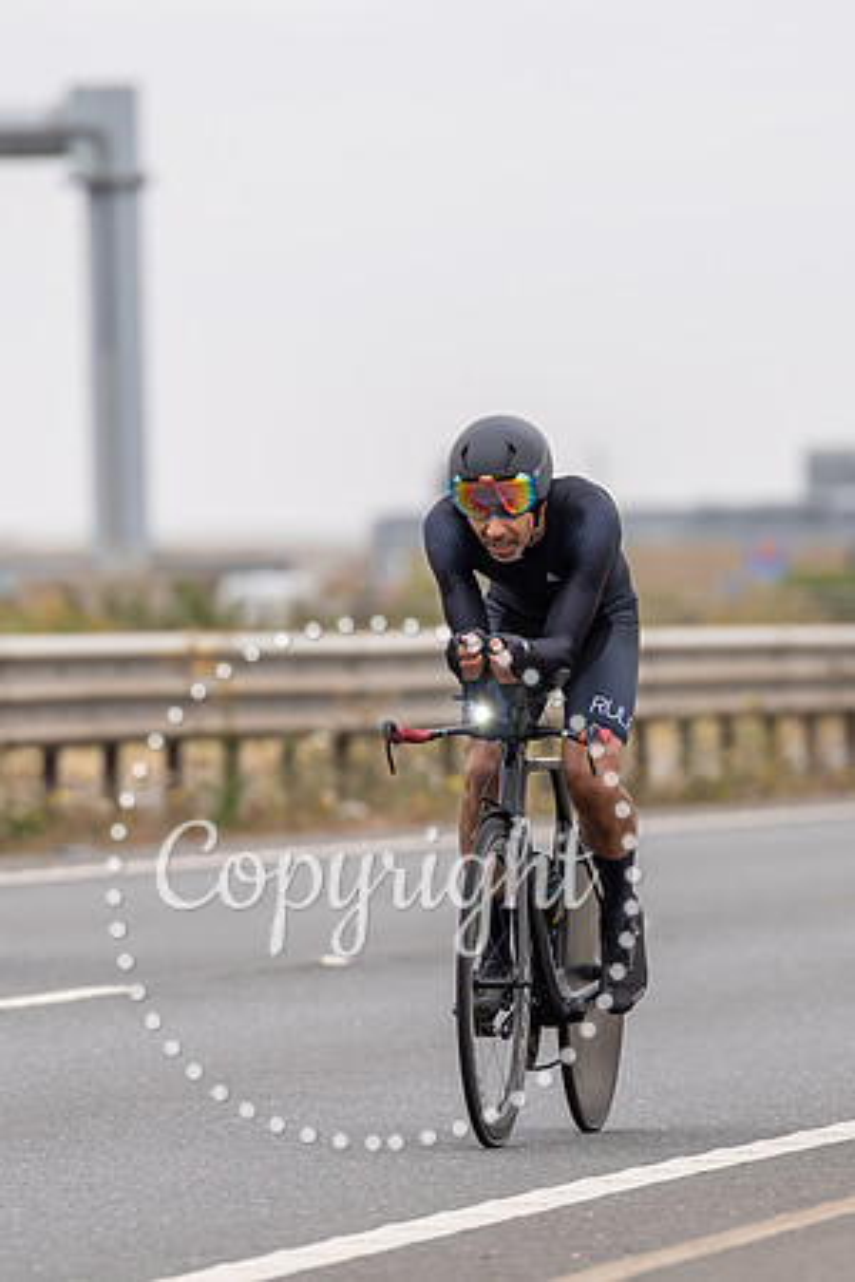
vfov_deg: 4.5
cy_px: 594
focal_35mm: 463
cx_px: 551
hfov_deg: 3.0
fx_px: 16496
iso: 100
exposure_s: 1/800
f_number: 3.2
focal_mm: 200
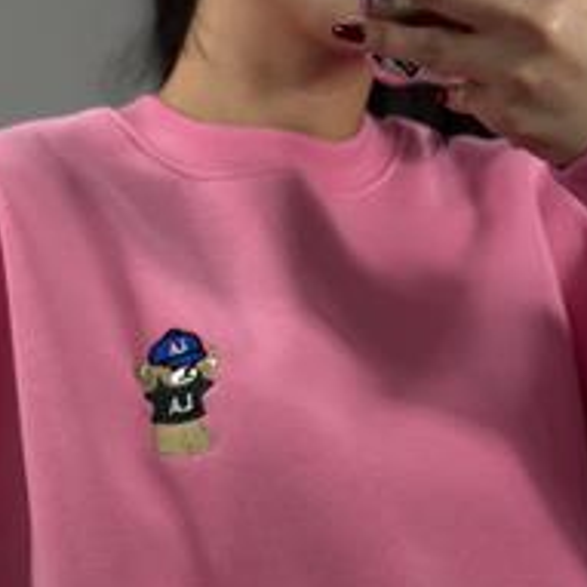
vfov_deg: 18.6
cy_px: 521
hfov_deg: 18.8
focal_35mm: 92
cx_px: 144
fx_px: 1765
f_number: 1.78
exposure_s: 1/100
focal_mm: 6.86
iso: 64
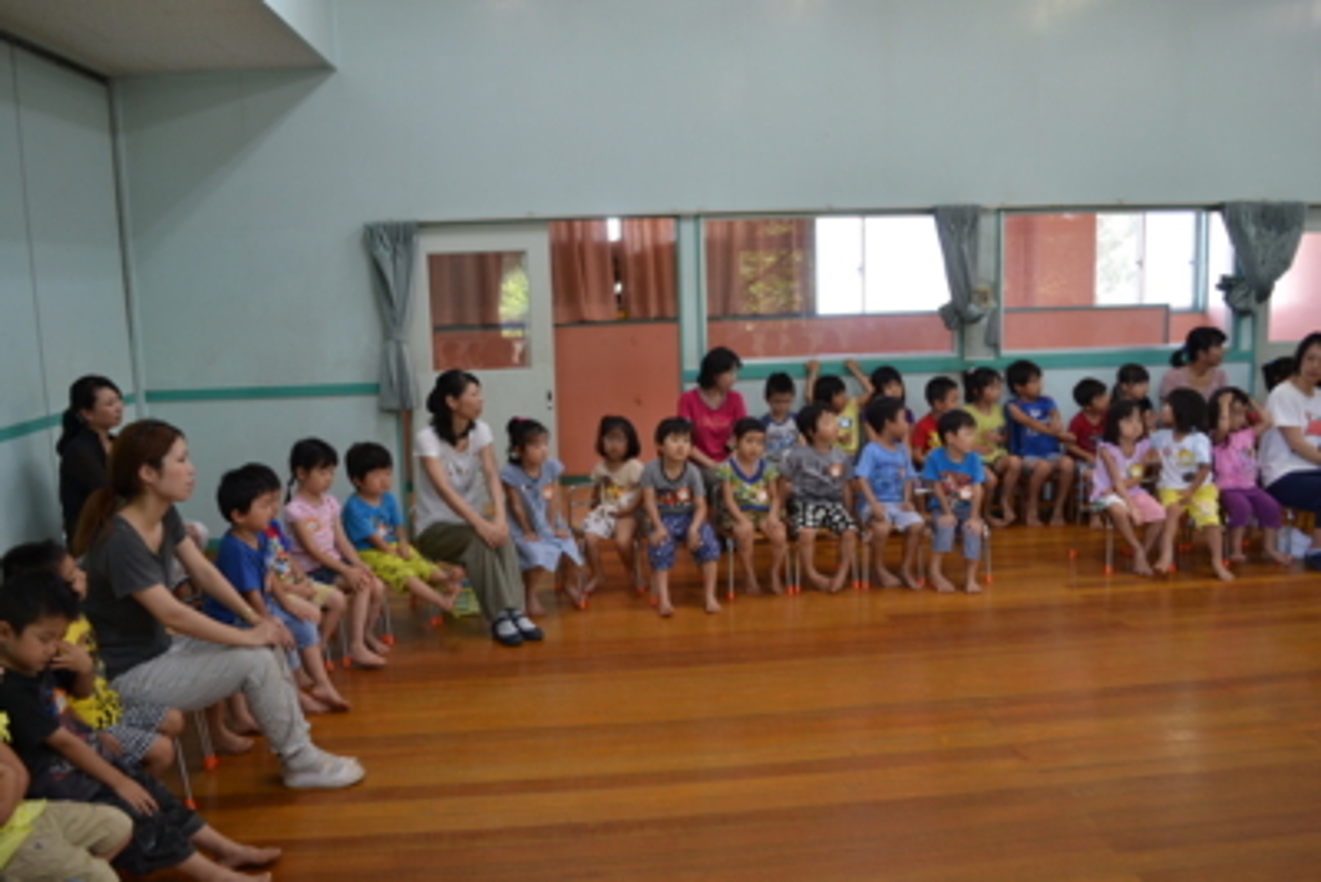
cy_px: 441
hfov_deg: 67.4
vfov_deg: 48.0
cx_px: 660
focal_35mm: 27
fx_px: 991
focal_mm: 18
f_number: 4
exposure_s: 1/60
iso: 400
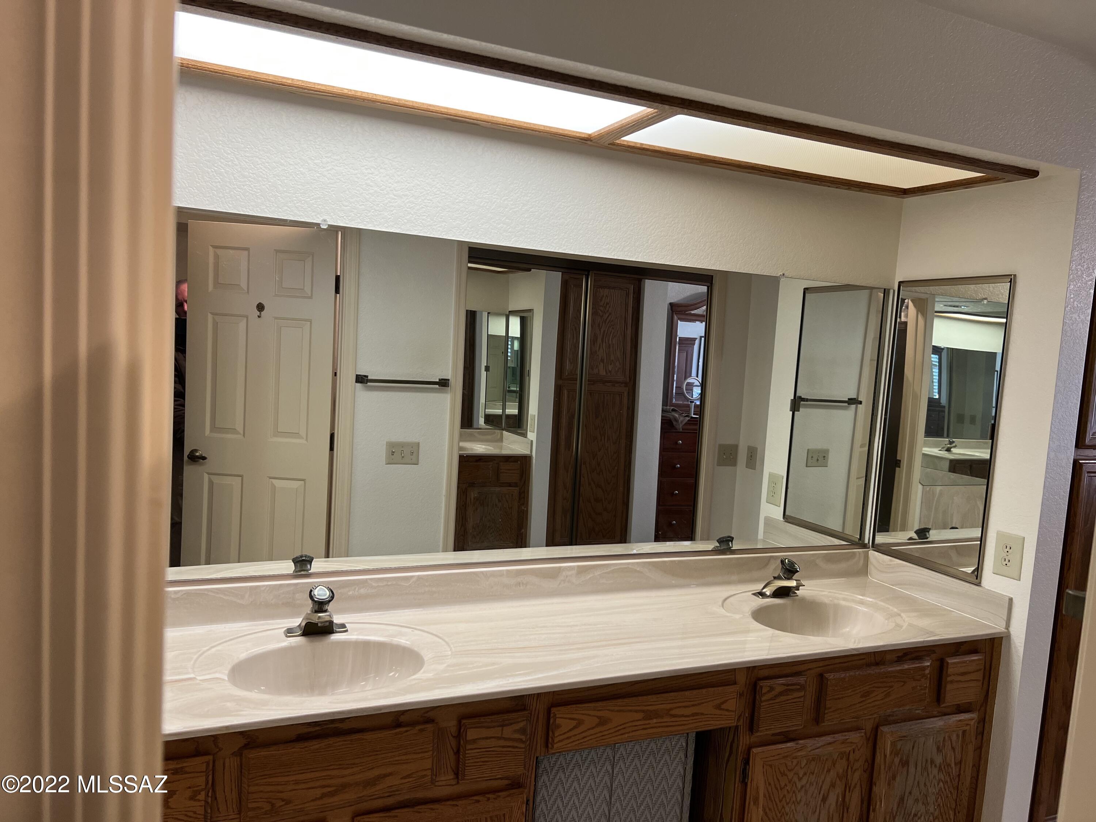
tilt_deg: -6.6
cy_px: 411
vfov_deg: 53.1
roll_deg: -3.8
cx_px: 548
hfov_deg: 67.3
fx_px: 823
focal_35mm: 26
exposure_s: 1/120
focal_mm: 5.7
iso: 125
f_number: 1.5
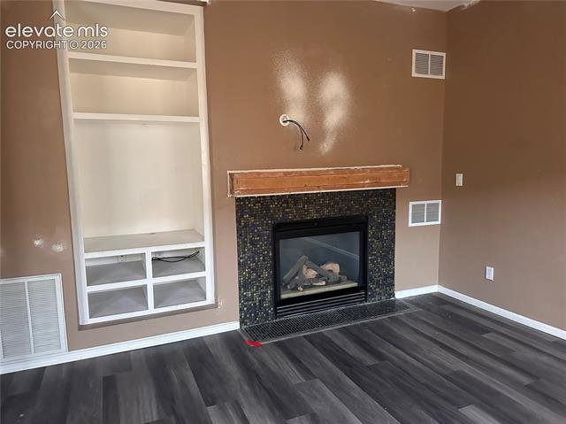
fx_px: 392
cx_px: 283
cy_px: 212
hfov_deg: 71.6
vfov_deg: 56.8
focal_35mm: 24
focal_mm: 6.86
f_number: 1.78
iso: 1000
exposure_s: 1/49
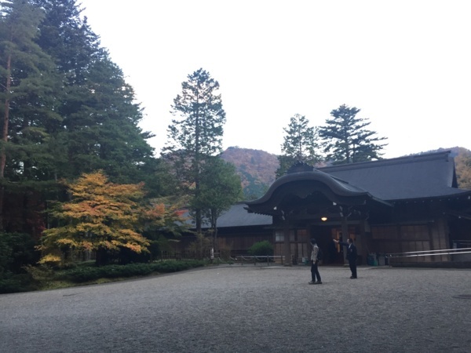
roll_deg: +0.8
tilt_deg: +8.7
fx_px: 395
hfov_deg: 61.7
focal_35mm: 29
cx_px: 236
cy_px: 176
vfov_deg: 48.2
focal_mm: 4.15
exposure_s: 1/30
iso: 64
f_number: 2.2
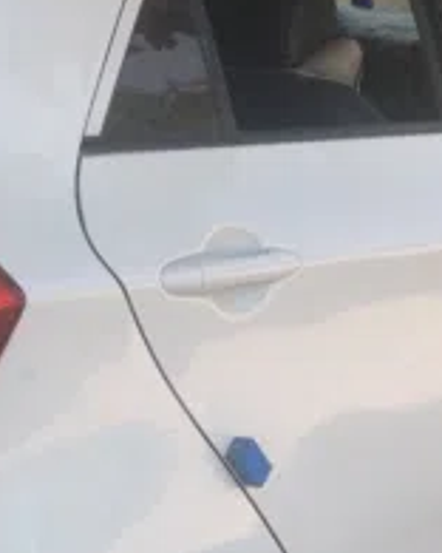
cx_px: 230
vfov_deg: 18.5
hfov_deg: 14.8
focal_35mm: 104
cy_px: 255
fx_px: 1701
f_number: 2.4
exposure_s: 1/372
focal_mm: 6
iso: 16
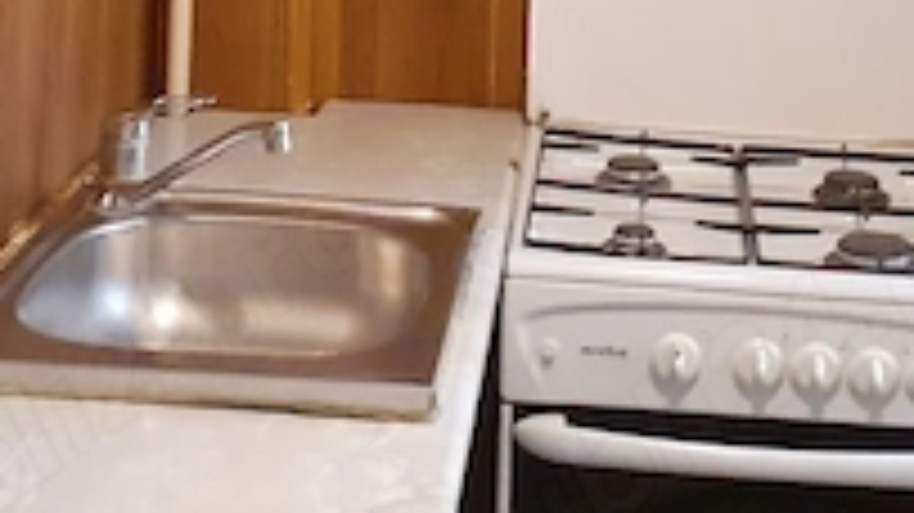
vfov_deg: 13.2
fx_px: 2108
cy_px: -234
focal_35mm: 87
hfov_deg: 24.4
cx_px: 396
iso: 500
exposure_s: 1/20
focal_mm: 3.6
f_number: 1.9
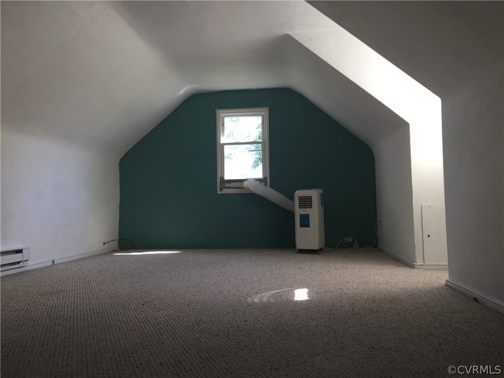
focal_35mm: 29
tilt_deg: +2.9
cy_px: 189
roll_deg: -0.1
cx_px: 252
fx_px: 422
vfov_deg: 48.2
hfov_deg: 61.7
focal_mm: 4.15
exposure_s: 1/40
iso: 32
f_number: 2.2
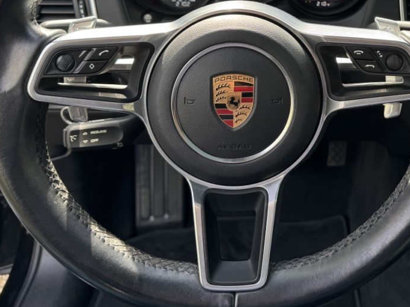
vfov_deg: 32.9
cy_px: 43
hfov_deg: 43.4
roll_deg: +0.7
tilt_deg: -26.5
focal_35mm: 42
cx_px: 308
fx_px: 497
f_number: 1.78
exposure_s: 1/172
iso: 80
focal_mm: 6.76
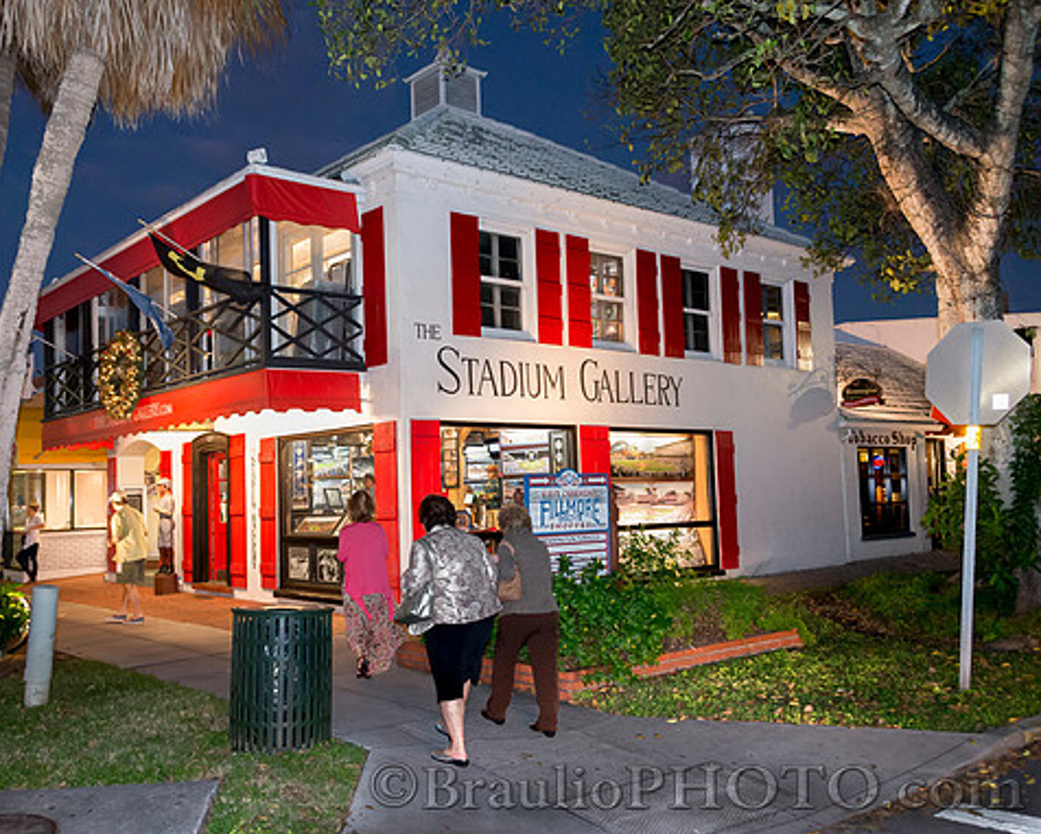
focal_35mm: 32
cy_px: 421
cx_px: 424
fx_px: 986
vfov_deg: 45.8
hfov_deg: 55.3
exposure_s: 1/100
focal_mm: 28
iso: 5000
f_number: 4
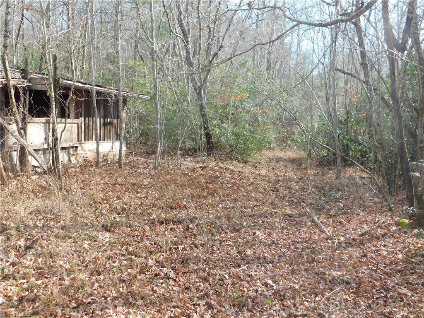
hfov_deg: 51.4
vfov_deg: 39.7
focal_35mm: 36
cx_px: 212
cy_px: 159
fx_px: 441
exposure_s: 1/200
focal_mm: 6.3
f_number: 3.5
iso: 125
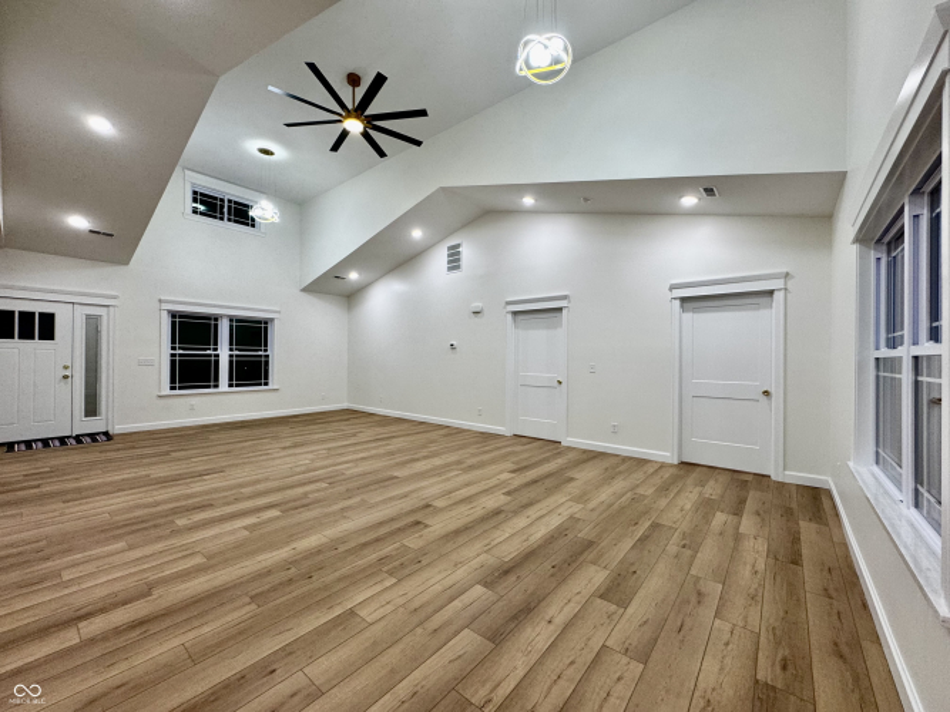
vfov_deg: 85.7
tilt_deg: -0.3
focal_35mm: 14
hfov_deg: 102.1
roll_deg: -0.5
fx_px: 384
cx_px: 475
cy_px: 356
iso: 160
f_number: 2.2
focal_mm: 2.22
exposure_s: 1/120
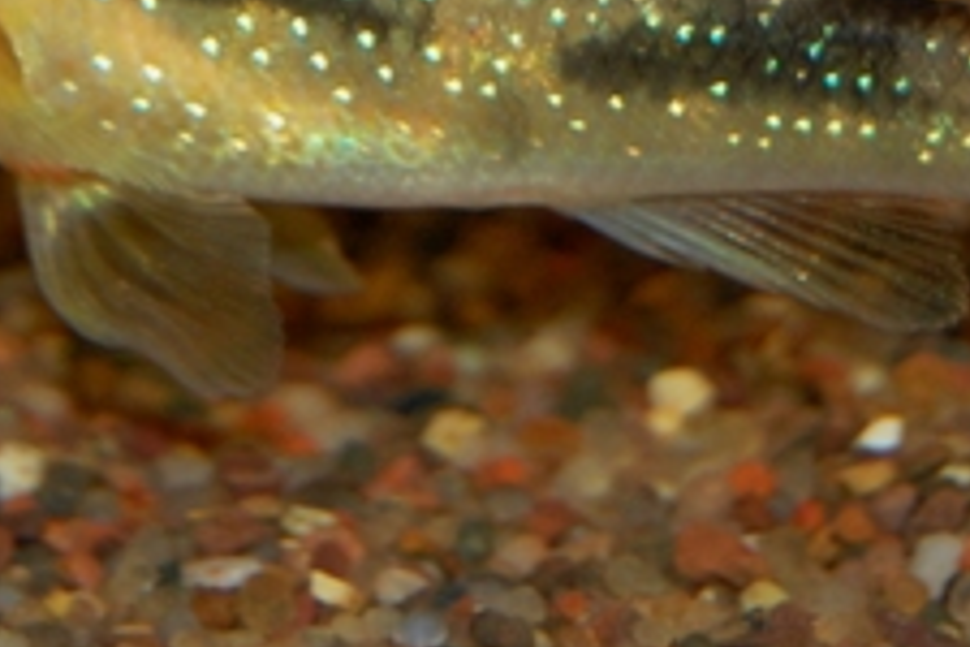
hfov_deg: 9.1
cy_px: -43
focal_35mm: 226
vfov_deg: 6.0
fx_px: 6099
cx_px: 457
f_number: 5.6
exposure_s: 1/60
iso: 400
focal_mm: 55
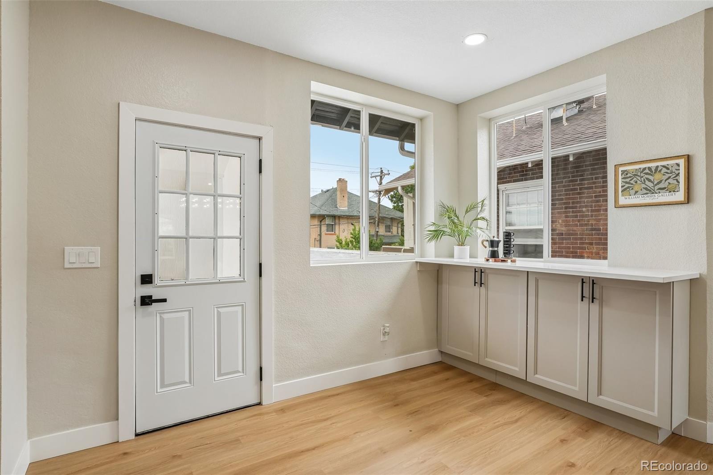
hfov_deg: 90.0
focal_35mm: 18
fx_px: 356
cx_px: 356
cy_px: 238
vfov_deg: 67.4
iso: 100
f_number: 8
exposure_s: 1/30
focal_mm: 12
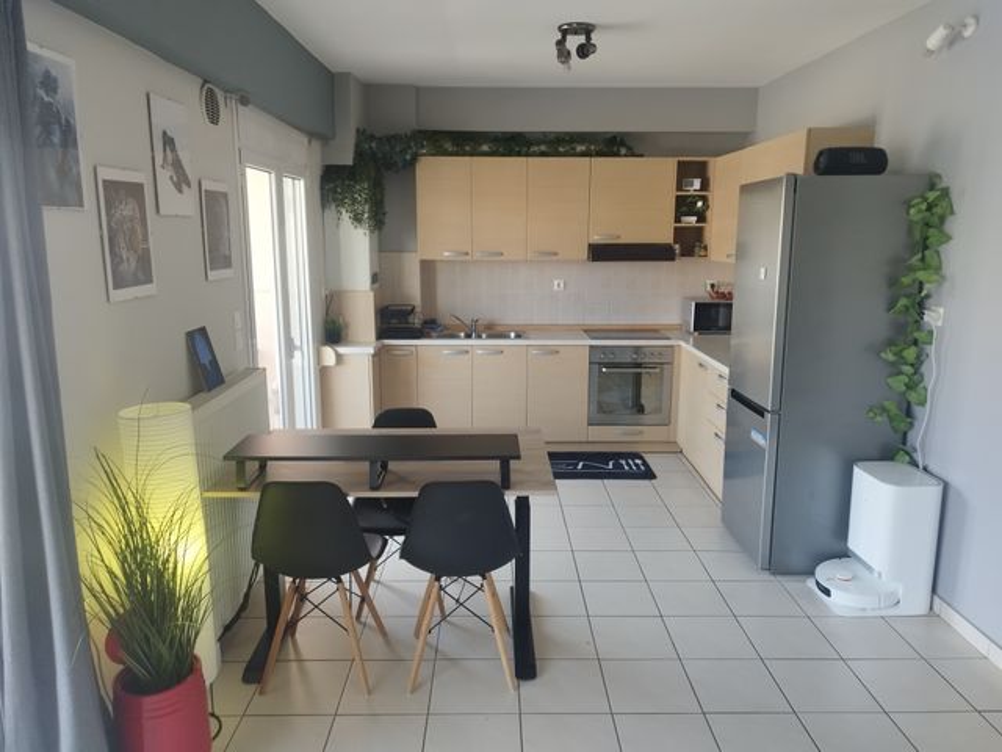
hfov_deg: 71.6
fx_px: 695
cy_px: 376
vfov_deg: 56.8
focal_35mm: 24
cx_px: 501
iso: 180
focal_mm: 5.89
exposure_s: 1/50
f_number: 1.89
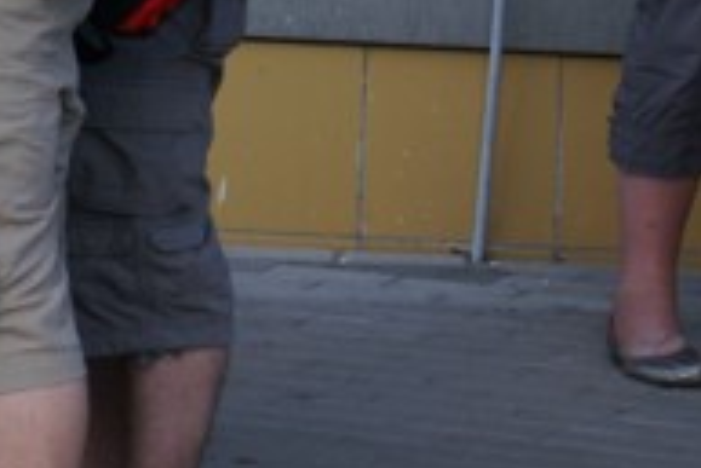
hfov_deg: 6.2
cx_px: -331
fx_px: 6353
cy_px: -287
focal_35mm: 326
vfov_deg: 4.2
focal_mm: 60
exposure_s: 1/60
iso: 100
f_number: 5.6
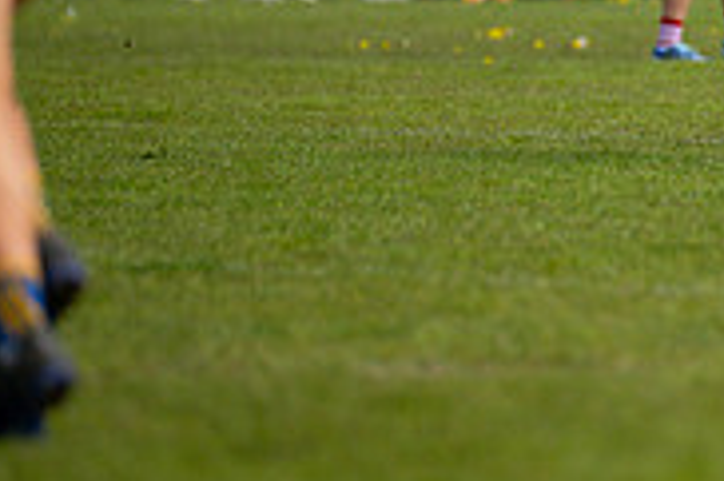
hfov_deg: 2.7
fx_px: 15371
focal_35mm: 765
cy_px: -105
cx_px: 1130
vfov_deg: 1.8
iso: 320
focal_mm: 240
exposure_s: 1/6400
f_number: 2.8
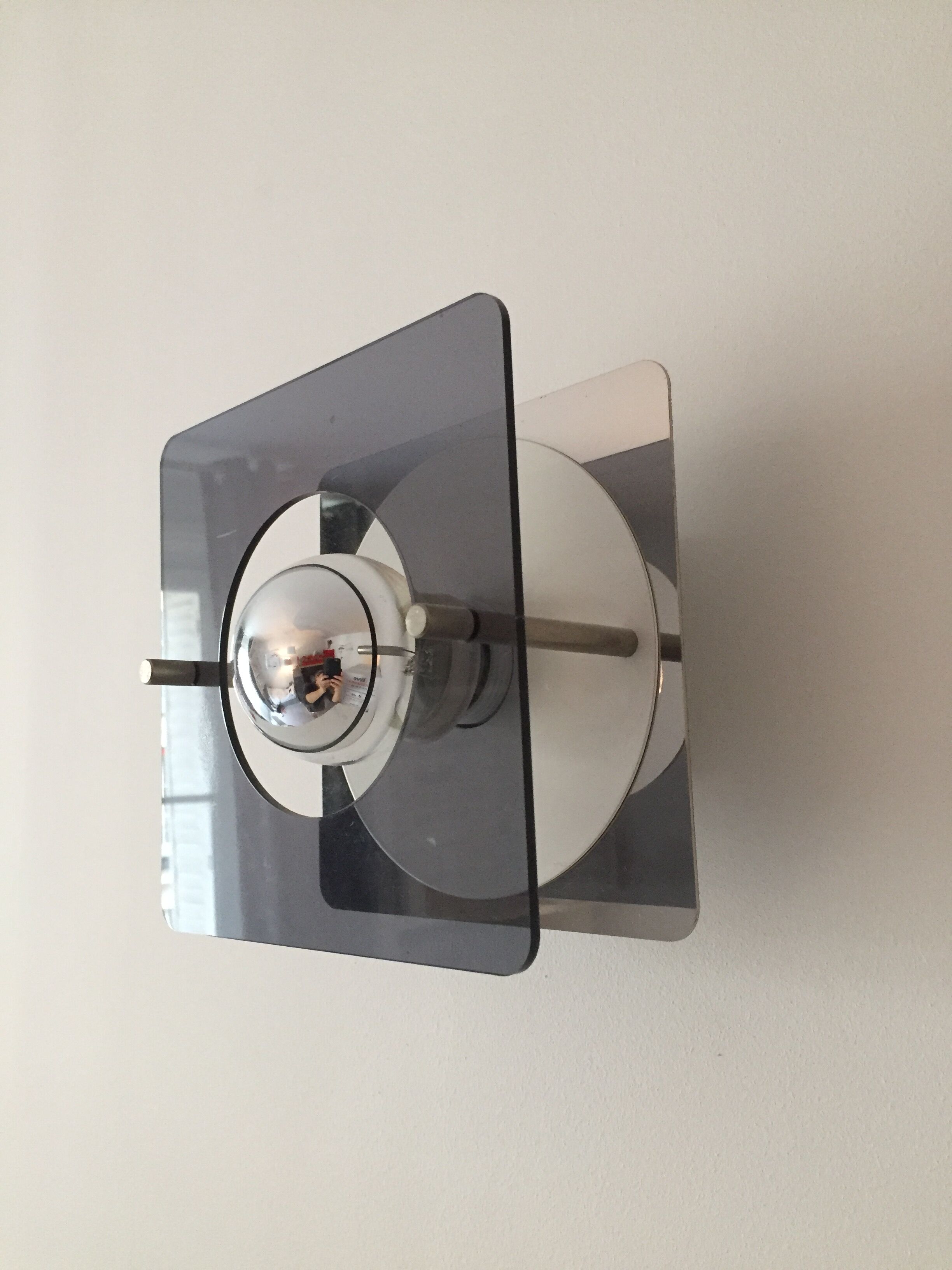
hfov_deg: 48.2
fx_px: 1063
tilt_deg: +8.7
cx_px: 476
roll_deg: +1.9
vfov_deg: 61.7
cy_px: 635
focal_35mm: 29
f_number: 2.2
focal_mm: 4.15
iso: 250
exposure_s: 1/20
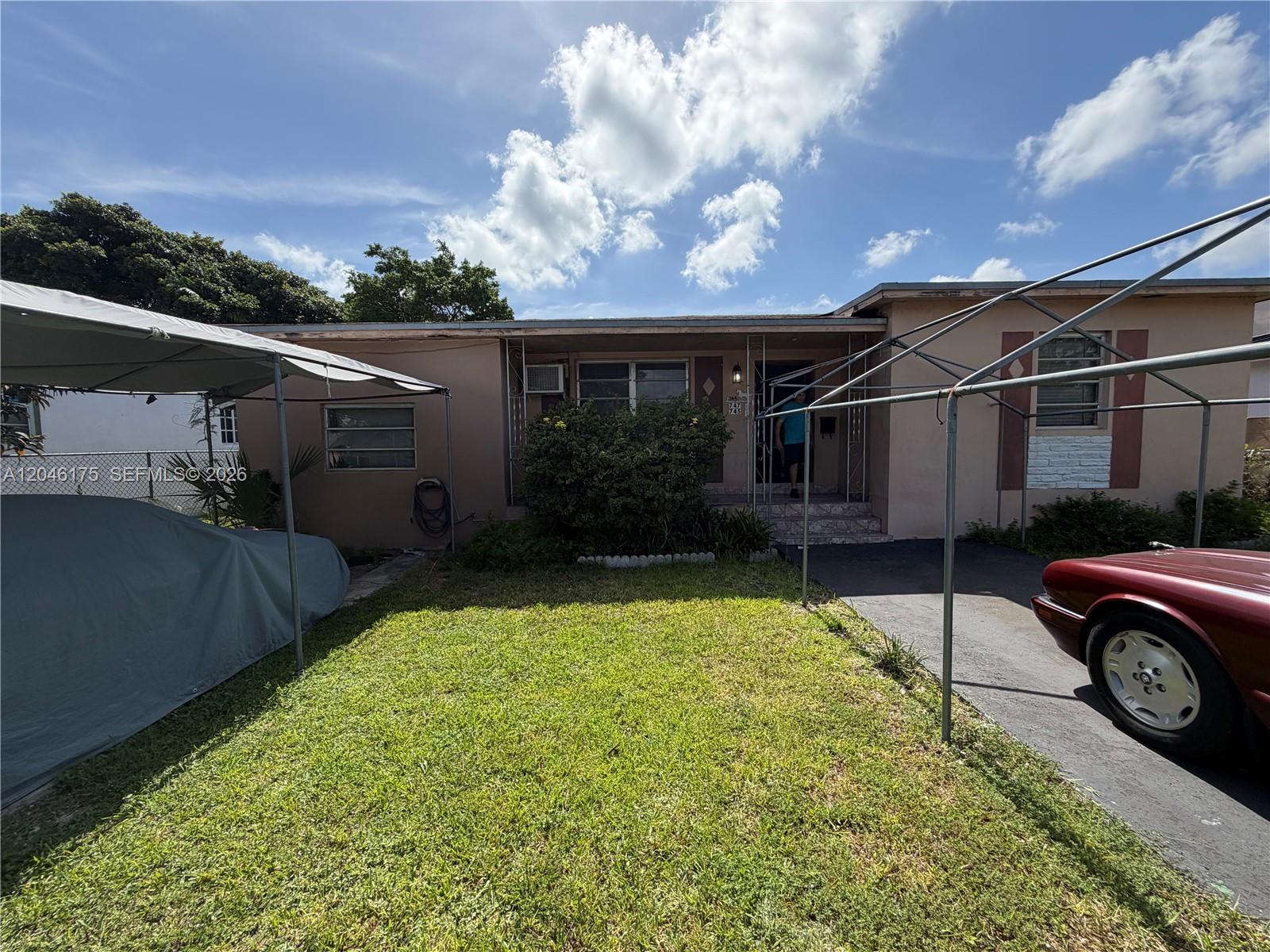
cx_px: 635
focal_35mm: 14
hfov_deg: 102.1
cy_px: 476
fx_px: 514
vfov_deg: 85.7
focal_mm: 2.22
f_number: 2.2
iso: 25
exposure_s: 1/1285
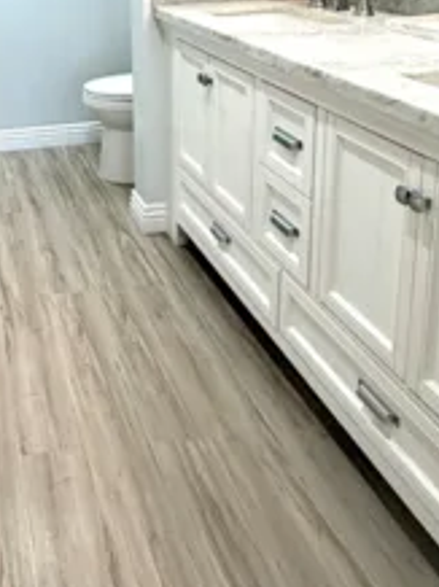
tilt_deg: -12.5
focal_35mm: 36
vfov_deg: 46.3
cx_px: -24
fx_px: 610
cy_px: 57
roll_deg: +2.9
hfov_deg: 34.9
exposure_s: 1/120
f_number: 2.2
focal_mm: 2.22
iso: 125
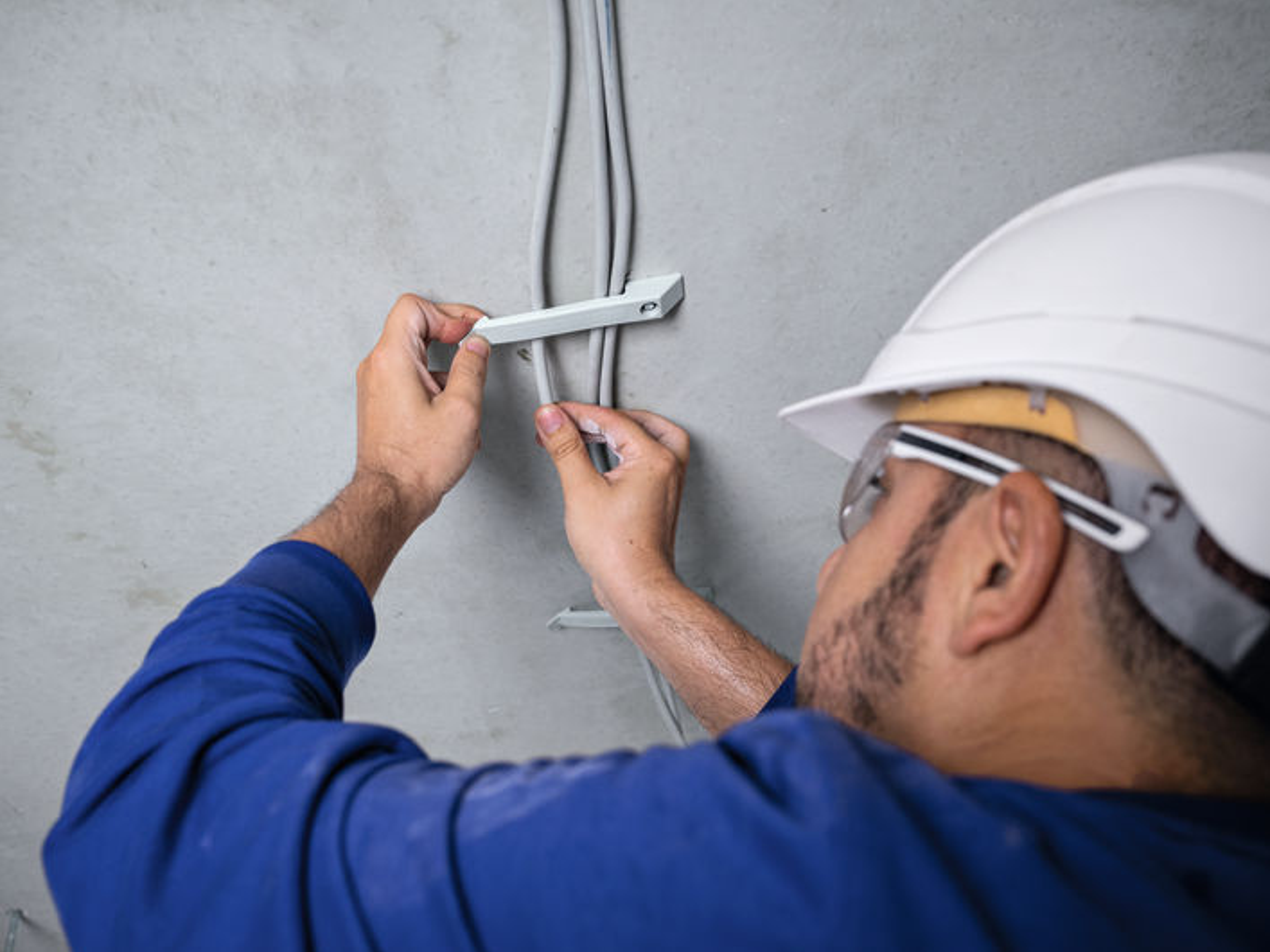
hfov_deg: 49.5
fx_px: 1377
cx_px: 604
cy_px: 477
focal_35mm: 38
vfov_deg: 38.1
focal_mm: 34.5
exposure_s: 1/100
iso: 800
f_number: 5.6
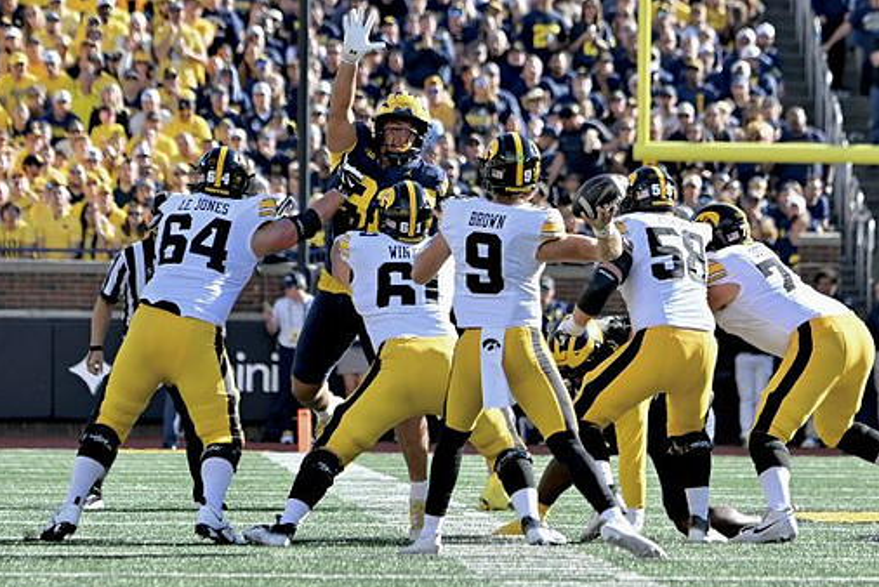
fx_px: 10920
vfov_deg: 3.1
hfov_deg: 4.6
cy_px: 279
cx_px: 495
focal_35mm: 447
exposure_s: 1/1250
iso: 640
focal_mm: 260
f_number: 5.6
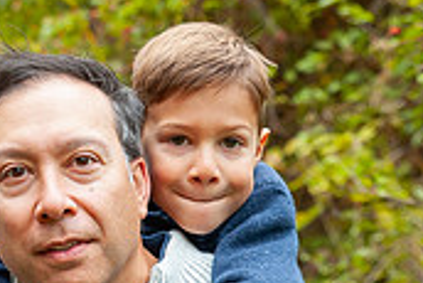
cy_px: 176
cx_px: -37
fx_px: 2669
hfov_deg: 9.0
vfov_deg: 6.1
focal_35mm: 227
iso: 400
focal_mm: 55
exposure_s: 1/160
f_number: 4
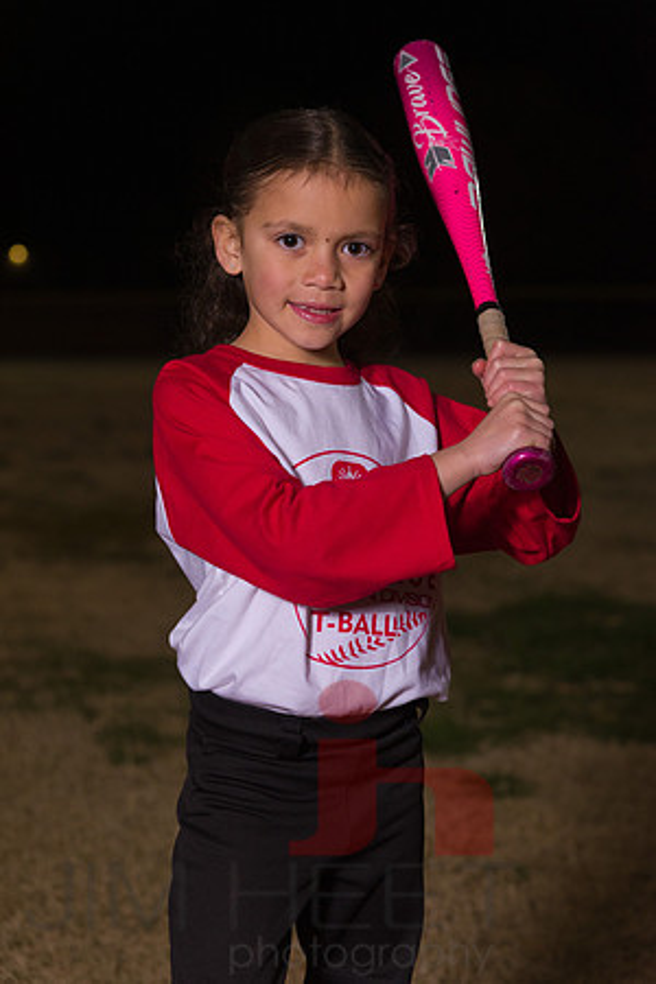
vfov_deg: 20.4
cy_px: 492
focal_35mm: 100
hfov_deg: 13.7
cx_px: 328
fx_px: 2733
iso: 2000
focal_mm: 100
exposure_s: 1/500
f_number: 5.6
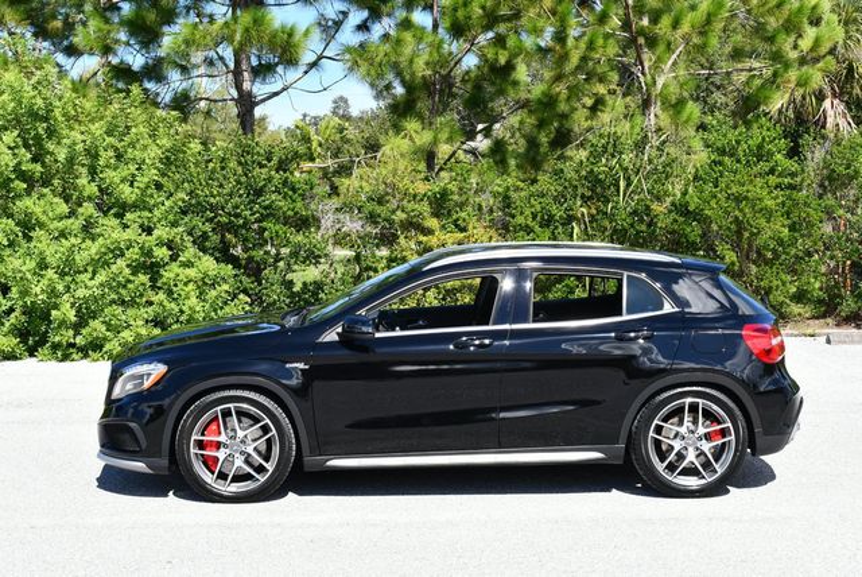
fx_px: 1438
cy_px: 288
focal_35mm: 60
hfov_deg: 33.4
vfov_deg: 22.7
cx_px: 431
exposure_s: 1/250
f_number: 8
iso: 200
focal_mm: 30
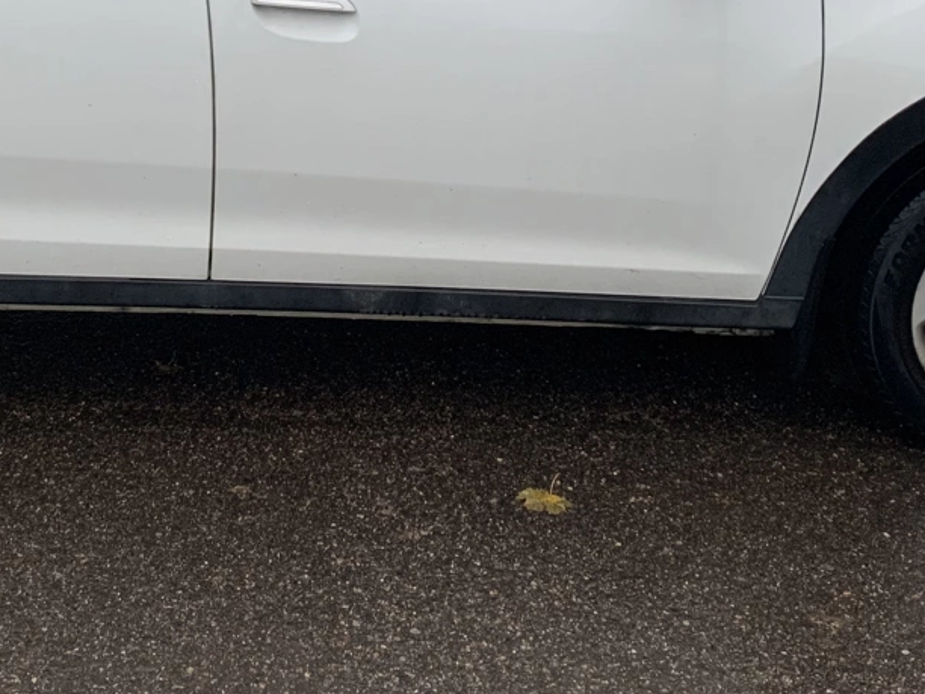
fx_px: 1817
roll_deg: -2.4
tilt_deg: -11.5
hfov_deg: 28.5
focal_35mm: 68
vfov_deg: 20.9
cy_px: 11
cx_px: 355
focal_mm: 4.25
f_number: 1.8
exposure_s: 1/60
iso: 200
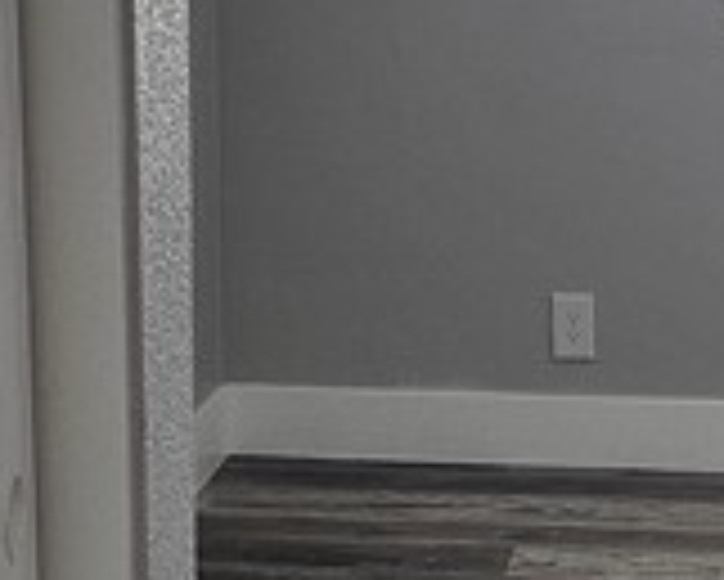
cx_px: 675
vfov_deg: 10.8
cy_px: 459
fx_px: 3066
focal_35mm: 143
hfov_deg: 13.3
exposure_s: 1/207
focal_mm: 6.3
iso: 200
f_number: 1.7
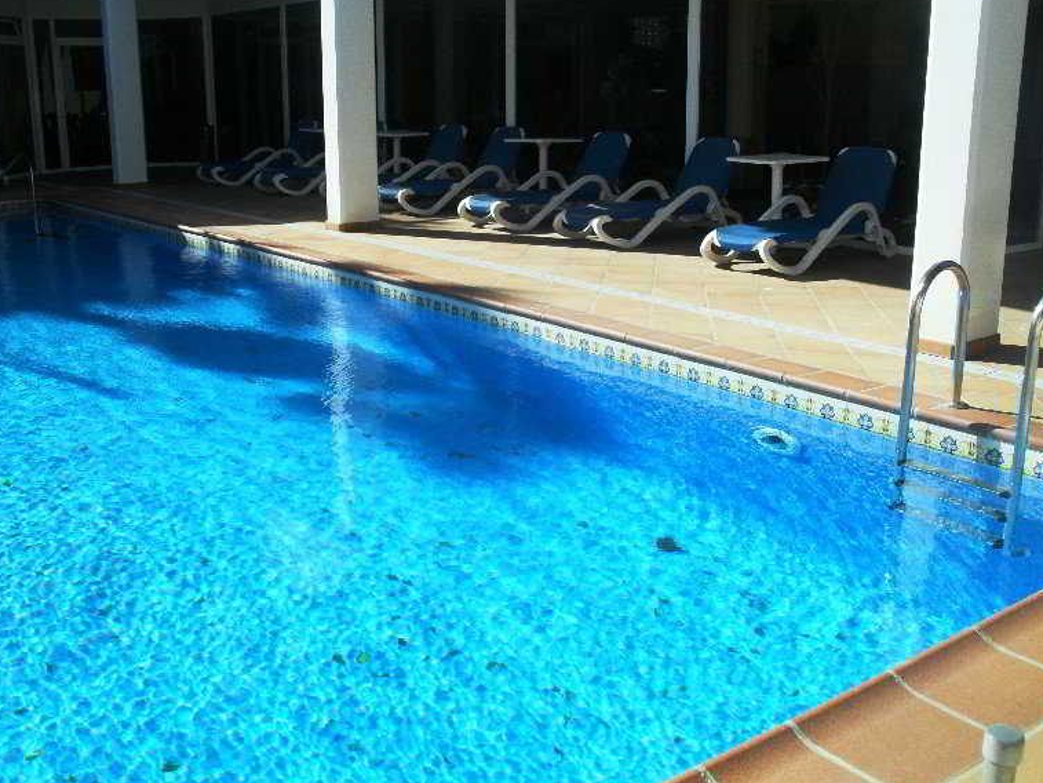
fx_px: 1115
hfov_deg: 50.1
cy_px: 393
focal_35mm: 37
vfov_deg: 38.7
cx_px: 530
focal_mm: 6.3
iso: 100
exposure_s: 1/180
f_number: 8.4
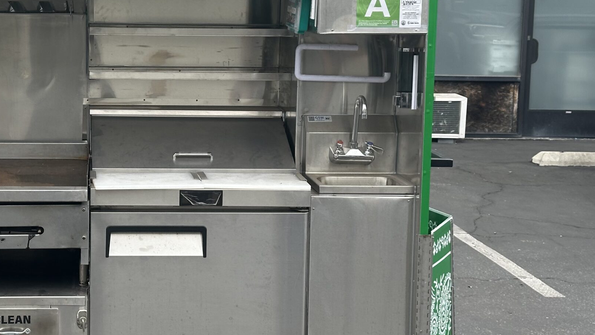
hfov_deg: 25.3
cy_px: 121
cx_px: 161
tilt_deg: -5.3
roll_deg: -1.8
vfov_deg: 14.5
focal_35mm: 83
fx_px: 1309
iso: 64
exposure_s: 1/480
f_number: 1.78
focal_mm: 6.86
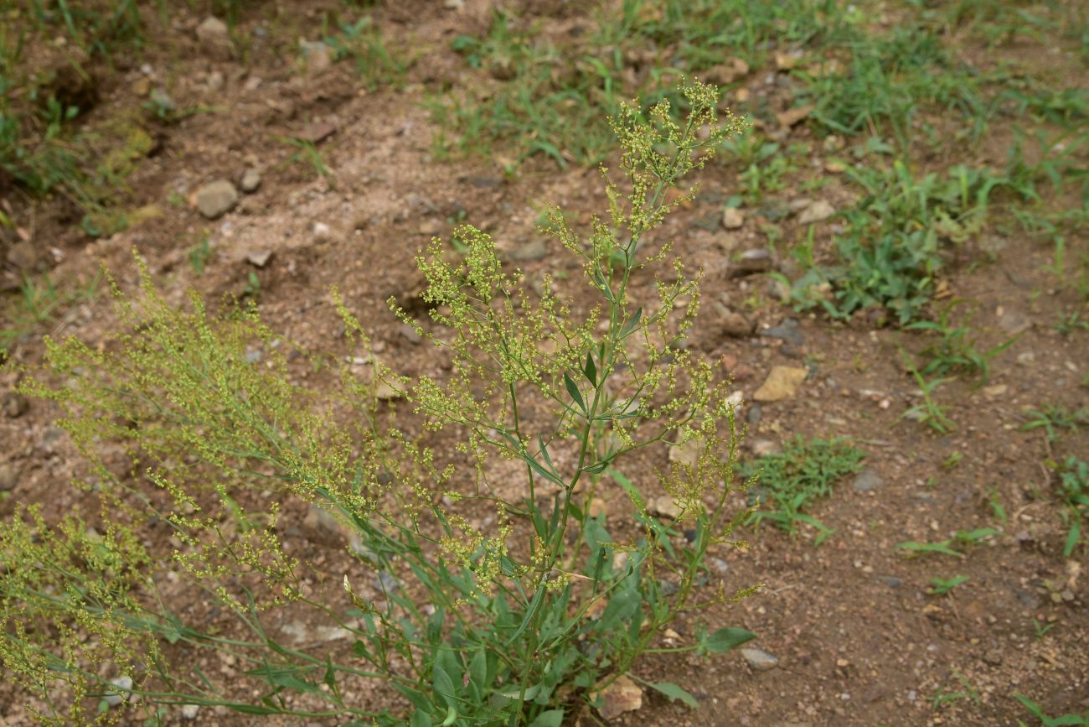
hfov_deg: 39.6
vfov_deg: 27.0
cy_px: 364
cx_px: 544
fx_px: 1513
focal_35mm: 50
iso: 320
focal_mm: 50
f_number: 13
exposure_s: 1/125
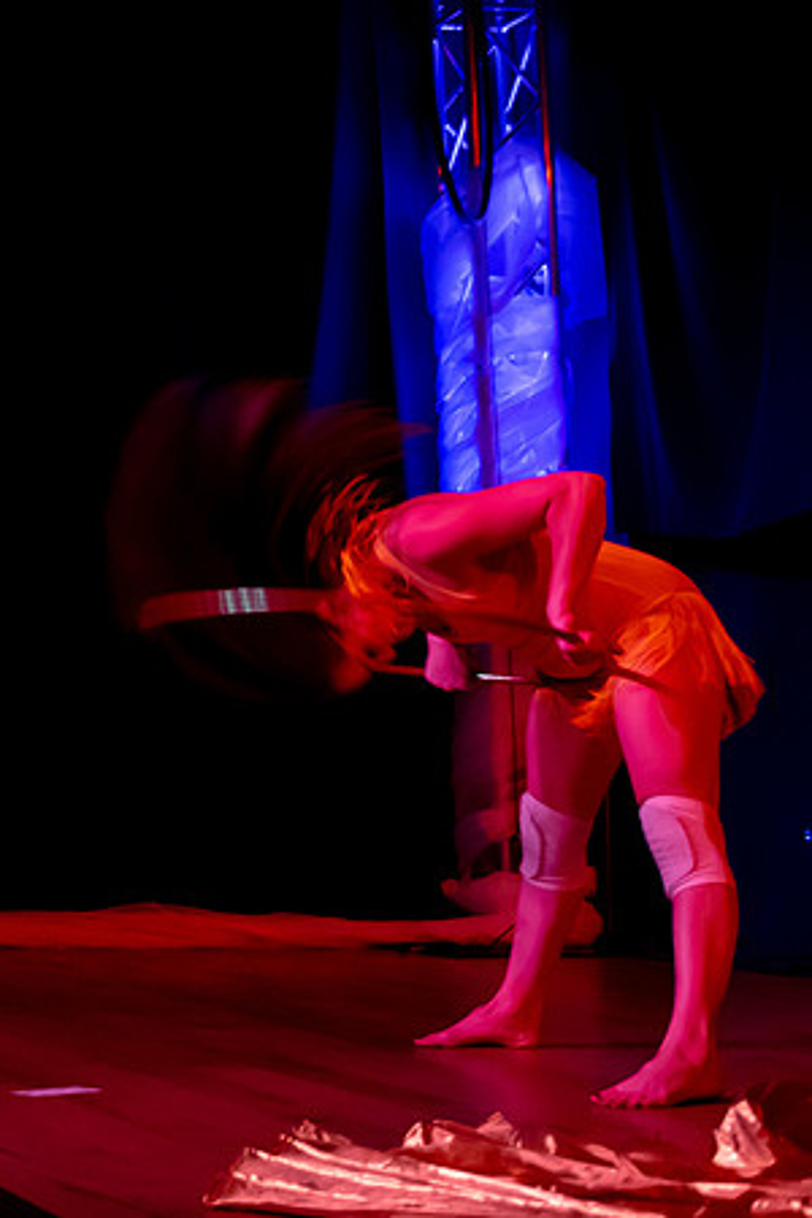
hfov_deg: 16.0
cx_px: -498
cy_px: 396
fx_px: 2581
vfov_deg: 26.4
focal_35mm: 76
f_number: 2.8
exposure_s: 1/160
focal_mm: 28
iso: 3200
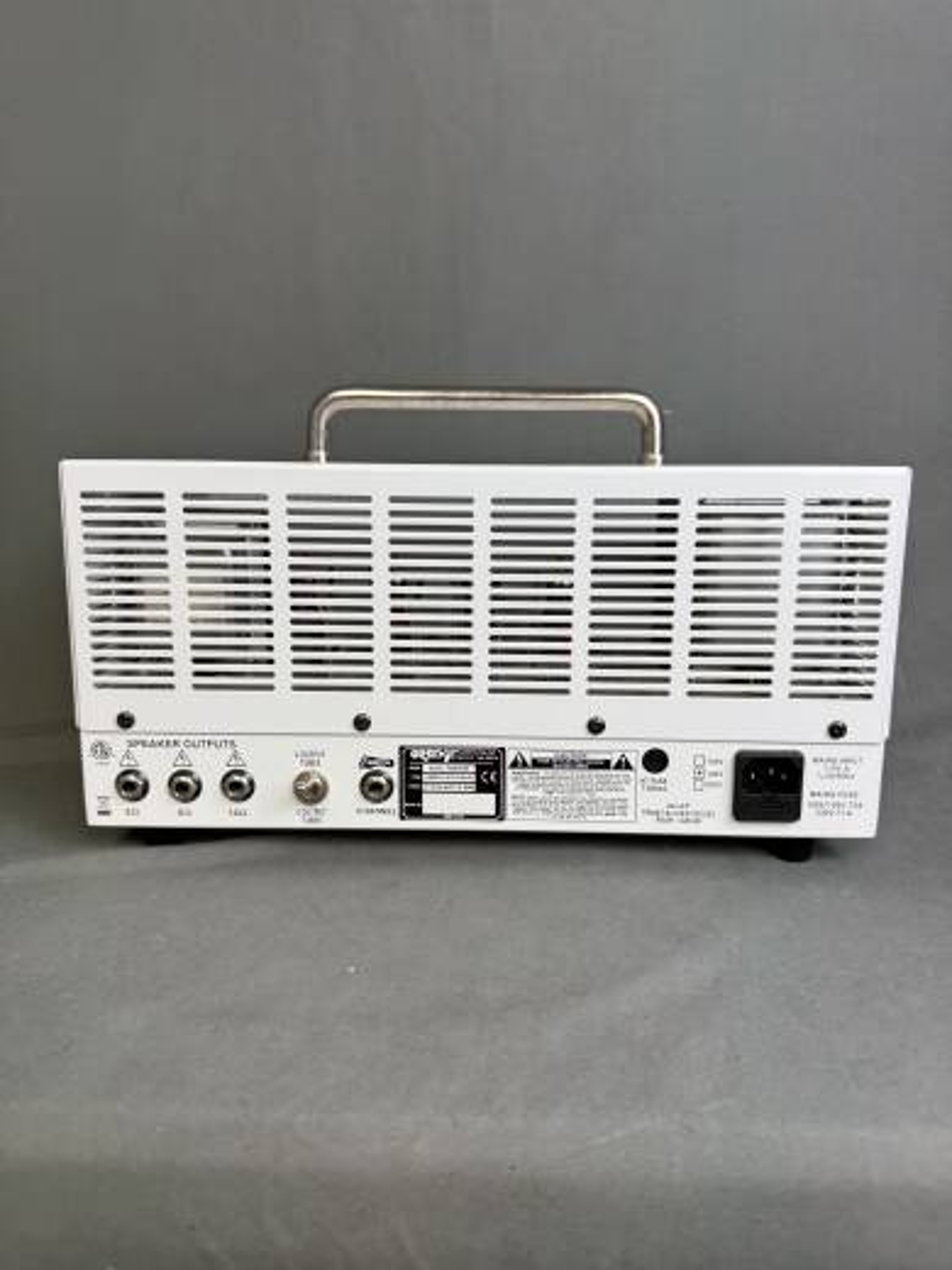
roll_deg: -0.7
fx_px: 880
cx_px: 476
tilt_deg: -11.0
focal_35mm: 24
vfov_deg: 71.6
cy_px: 635
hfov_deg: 56.8
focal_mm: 6.76
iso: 80
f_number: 1.78
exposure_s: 1/120
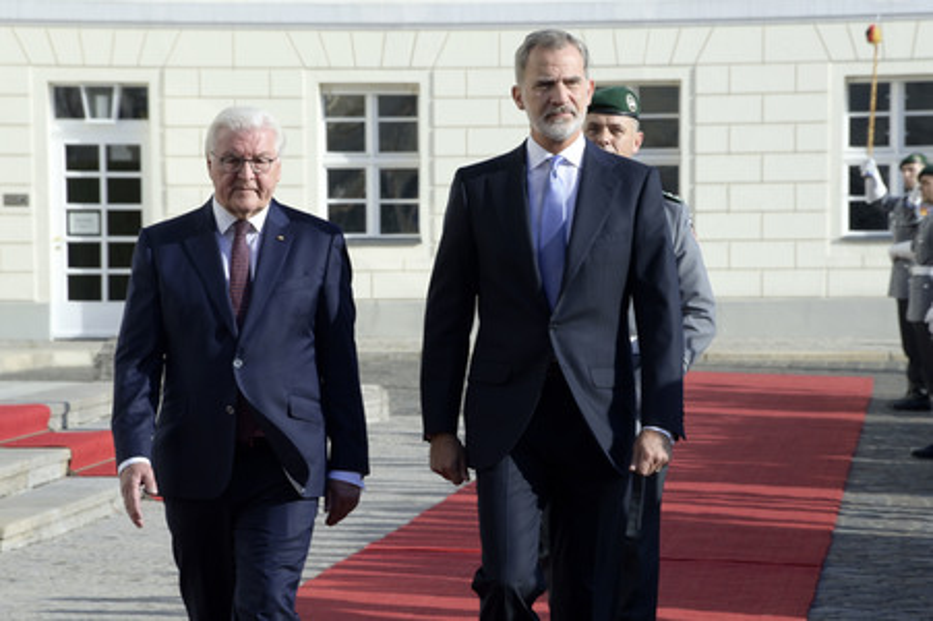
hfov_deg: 6.9
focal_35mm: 300
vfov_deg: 4.6
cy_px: 310
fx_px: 7769
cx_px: 466
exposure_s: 1/250
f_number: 18
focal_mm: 300
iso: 640
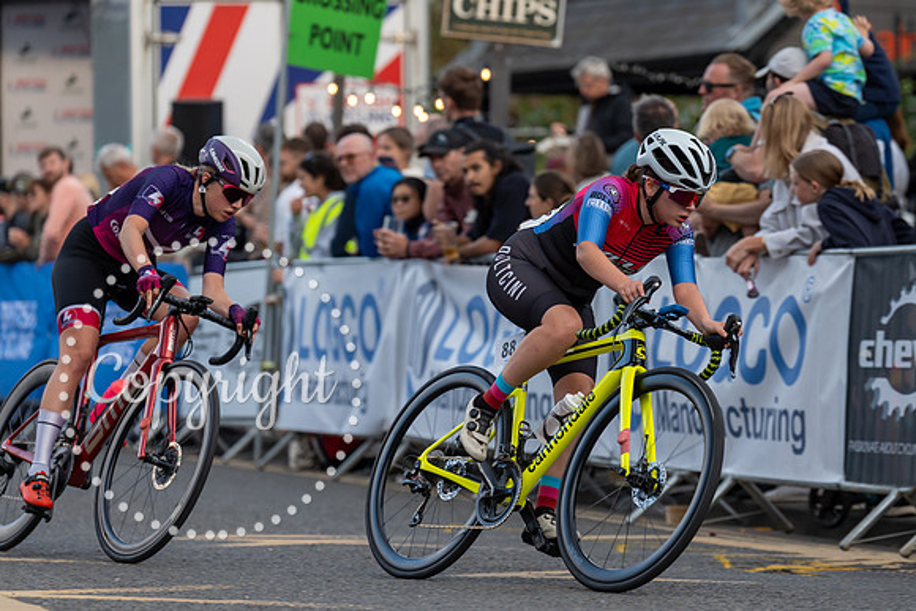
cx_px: 570
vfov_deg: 7.5
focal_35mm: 183
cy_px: 271
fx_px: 4662
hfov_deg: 11.2
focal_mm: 145
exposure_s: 1/800
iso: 500
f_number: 3.2
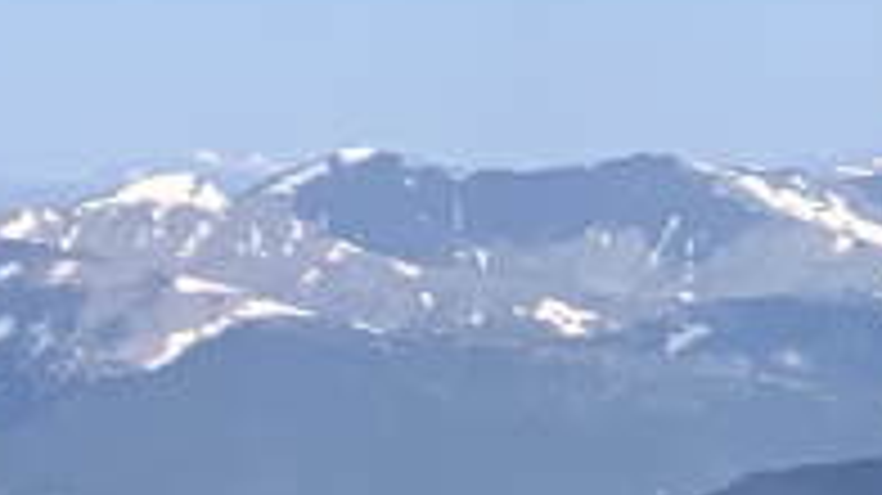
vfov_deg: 3.9
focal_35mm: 296
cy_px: 1588
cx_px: 1881
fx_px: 6919
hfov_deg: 7.0
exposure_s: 1/1295
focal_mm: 6
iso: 16
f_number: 2.4
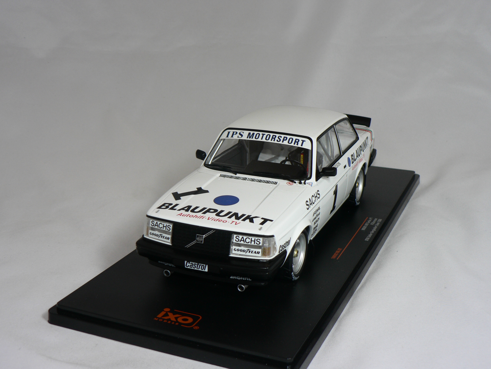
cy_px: 184
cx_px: 246
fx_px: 723
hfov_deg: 37.5
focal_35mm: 51
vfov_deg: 28.6
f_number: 2.8
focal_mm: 8.4
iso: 80
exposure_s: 1/60
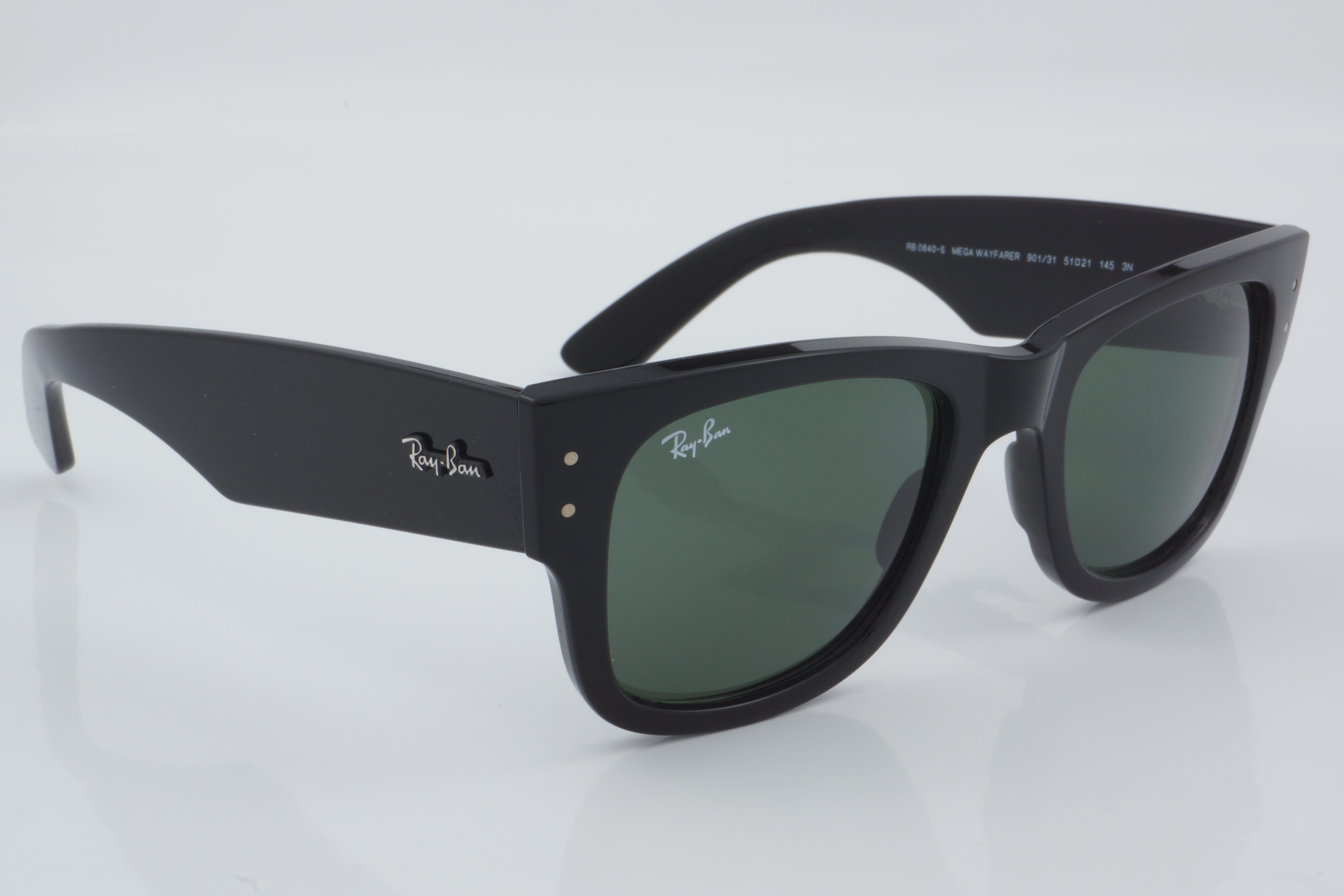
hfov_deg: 29.9
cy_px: 448
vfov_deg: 20.2
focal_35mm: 68
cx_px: 672
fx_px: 2520
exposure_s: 1/4
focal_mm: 45
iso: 100
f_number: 32
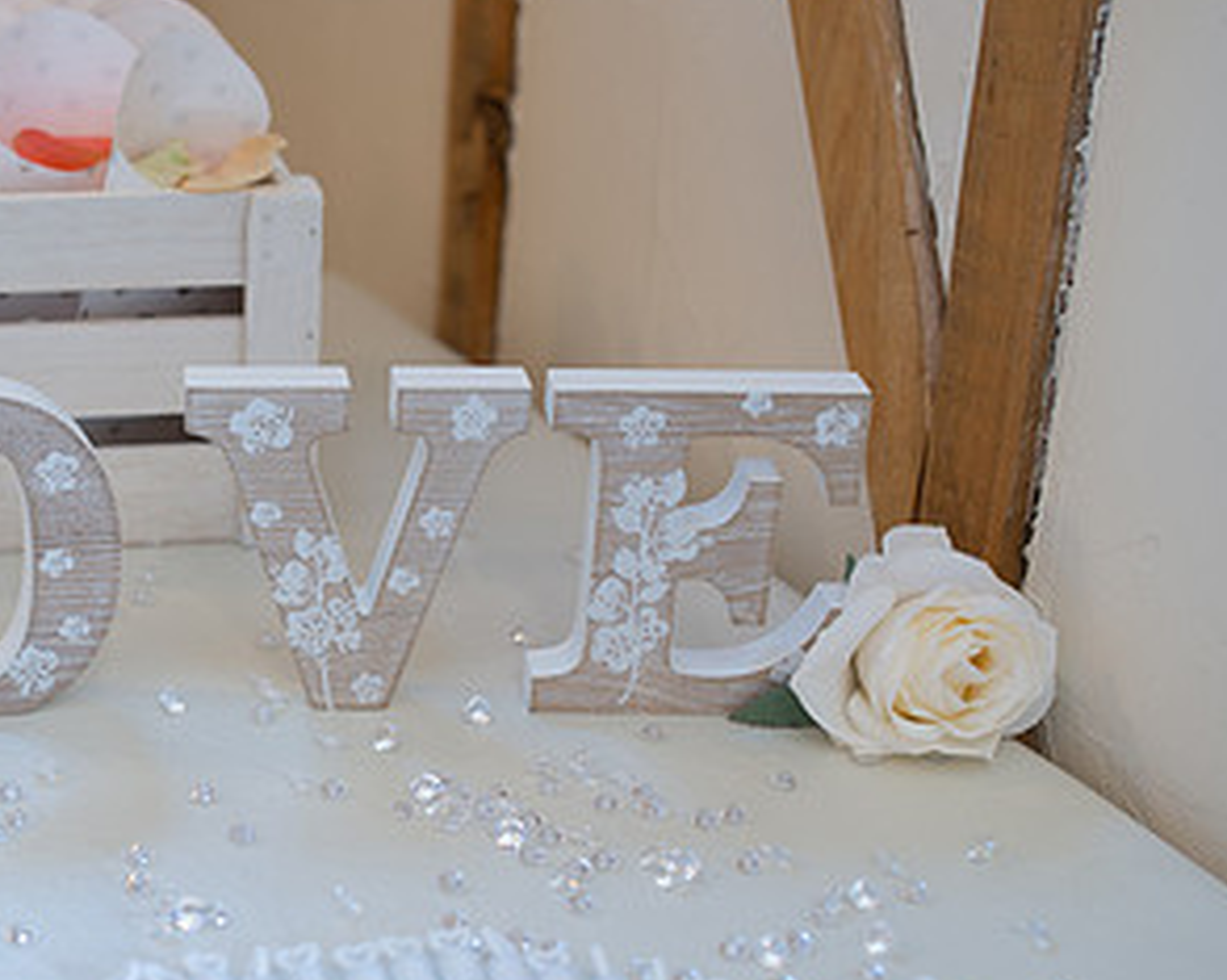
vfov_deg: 23.5
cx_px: 96
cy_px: 544
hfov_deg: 27.9
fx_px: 2359
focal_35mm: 65
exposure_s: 1/100
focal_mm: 35
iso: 400
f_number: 2.8
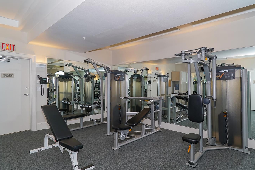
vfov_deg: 61.8
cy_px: 92
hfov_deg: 83.7
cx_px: 141
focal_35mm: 20
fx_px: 142
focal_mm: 18
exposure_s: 1/60
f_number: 9
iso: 500
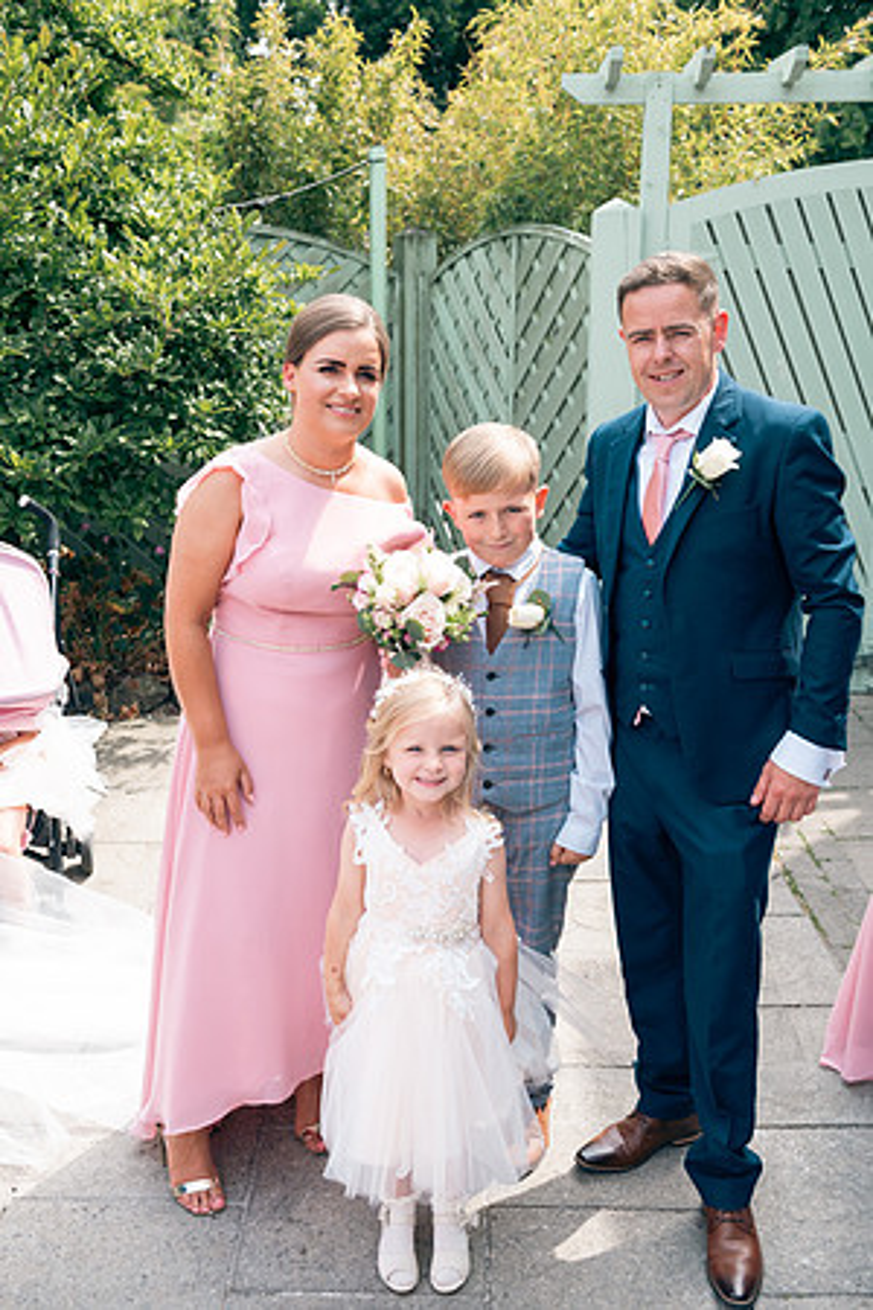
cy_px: 655
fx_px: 1273
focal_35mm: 35
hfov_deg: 37.9
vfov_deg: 54.4
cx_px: 436
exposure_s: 1/200
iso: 100
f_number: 5
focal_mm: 35
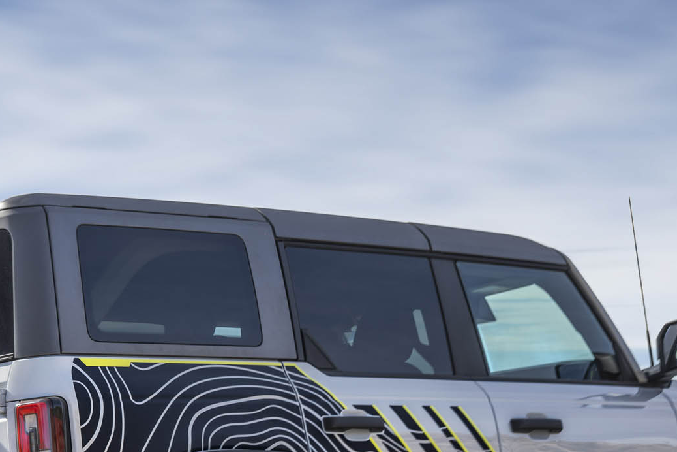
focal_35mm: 105
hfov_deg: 19.5
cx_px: 271
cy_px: 465
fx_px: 1966
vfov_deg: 12.9
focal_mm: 33.5
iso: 32
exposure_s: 1/60
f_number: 4.5
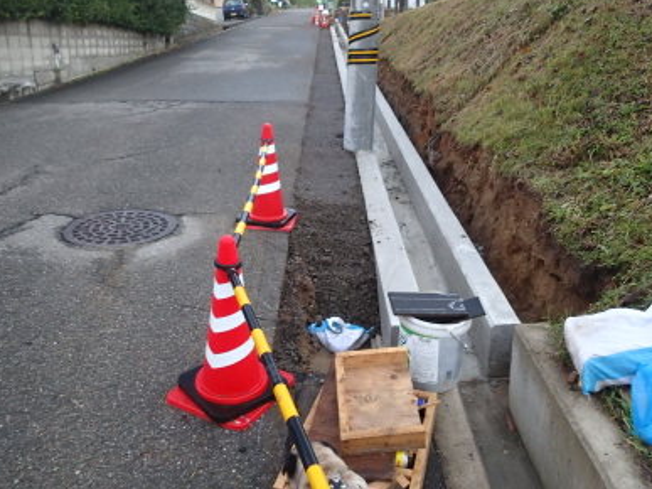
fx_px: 584
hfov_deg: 58.2
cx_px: 369
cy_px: 226
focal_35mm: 31
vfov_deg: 45.4
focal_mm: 4.5
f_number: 2
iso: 400
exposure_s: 1/30
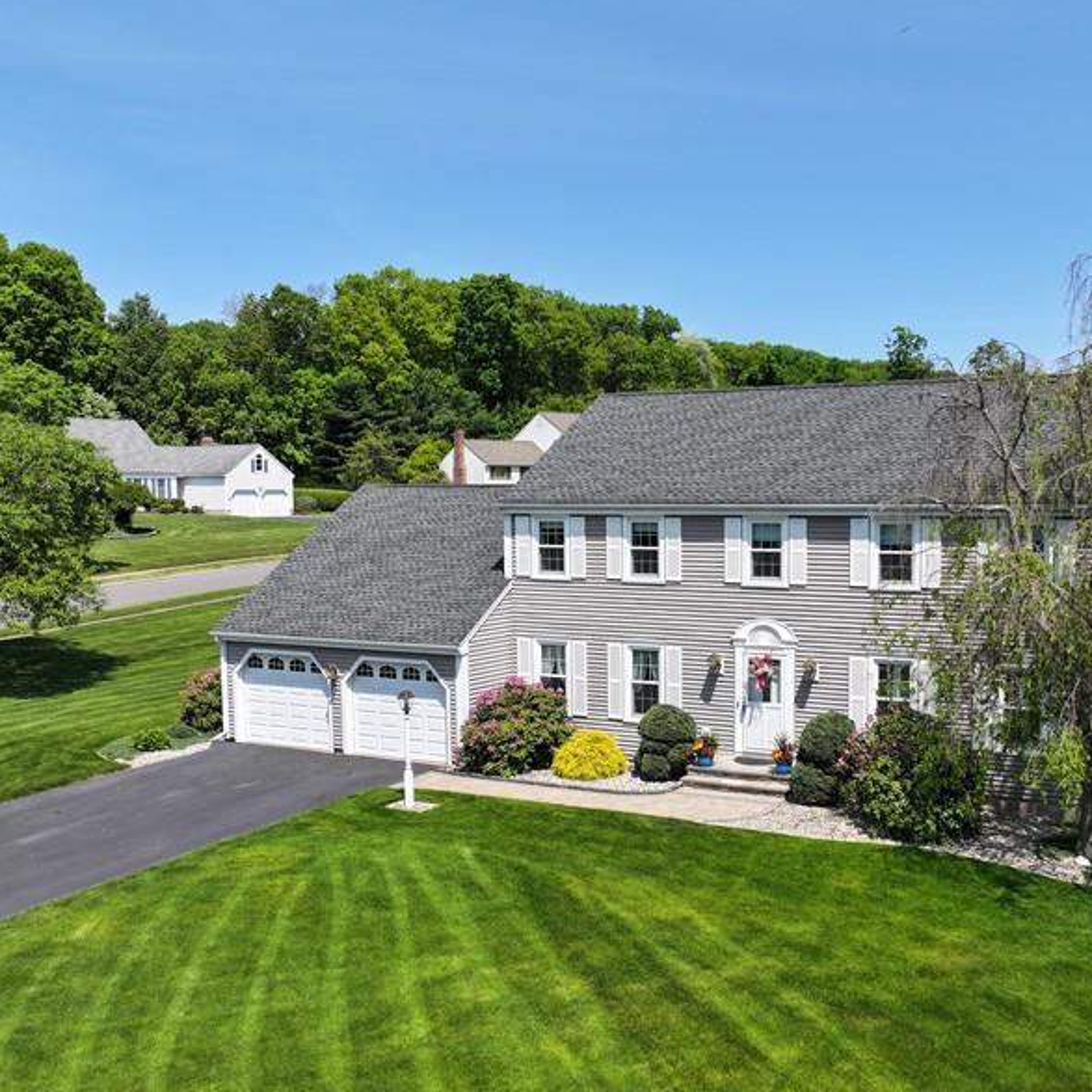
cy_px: 645
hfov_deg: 44.6
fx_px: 1321
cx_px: 683
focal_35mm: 37
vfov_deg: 44.7
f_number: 2.8
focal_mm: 12.29
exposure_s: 1/1600
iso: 100
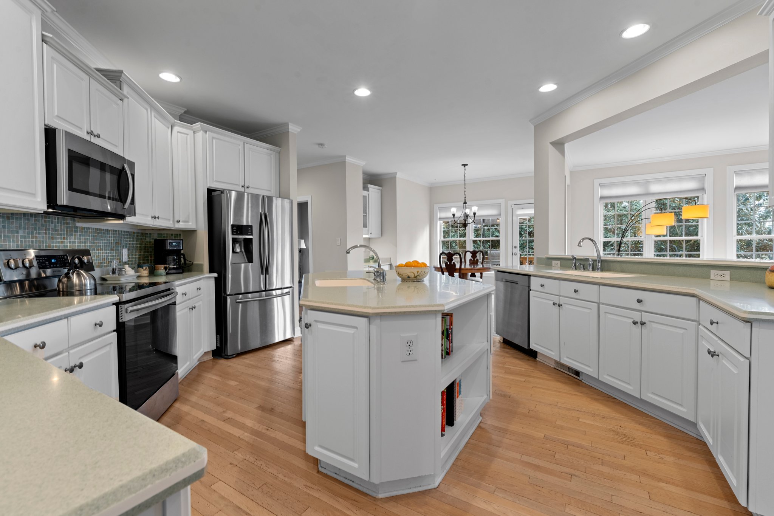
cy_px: 258
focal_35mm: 15
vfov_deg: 77.3
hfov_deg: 100.4
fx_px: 322
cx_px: 387
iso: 400
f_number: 7.1
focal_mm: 15
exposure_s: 1/5
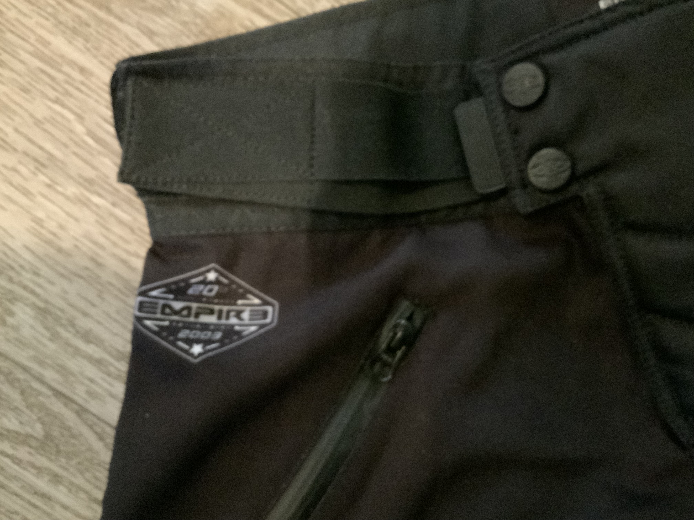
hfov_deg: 61.7
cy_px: 260
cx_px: 347
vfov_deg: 48.2
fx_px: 581
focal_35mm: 29
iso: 640
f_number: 1.8
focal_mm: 3
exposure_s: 1/15
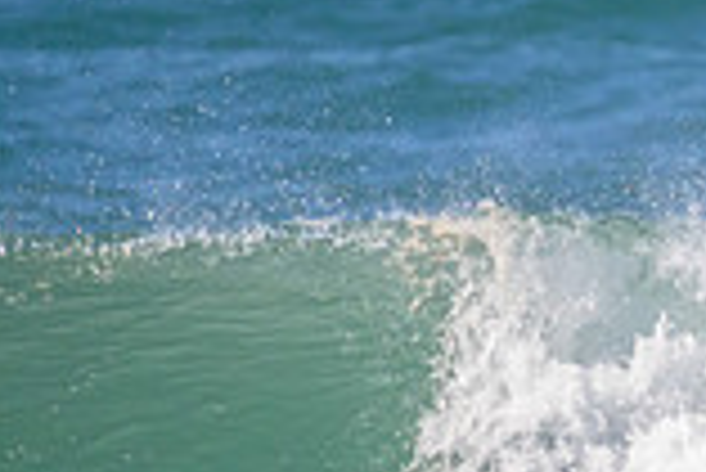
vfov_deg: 0.5
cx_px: 967
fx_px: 58003
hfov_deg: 0.7
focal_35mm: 2955
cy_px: 587
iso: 1400
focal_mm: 800
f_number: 11
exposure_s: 1/2000
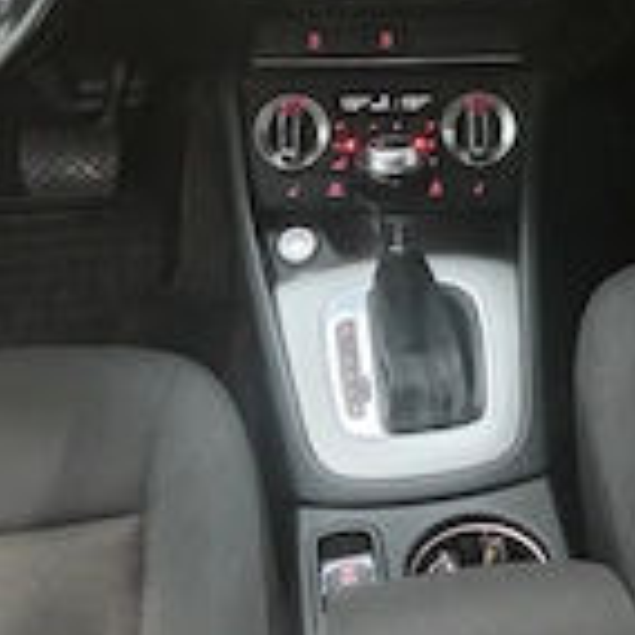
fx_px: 1391
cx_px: 487
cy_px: 80
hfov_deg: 25.4
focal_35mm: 67
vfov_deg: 25.1
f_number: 1.9
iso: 975
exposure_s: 1/30
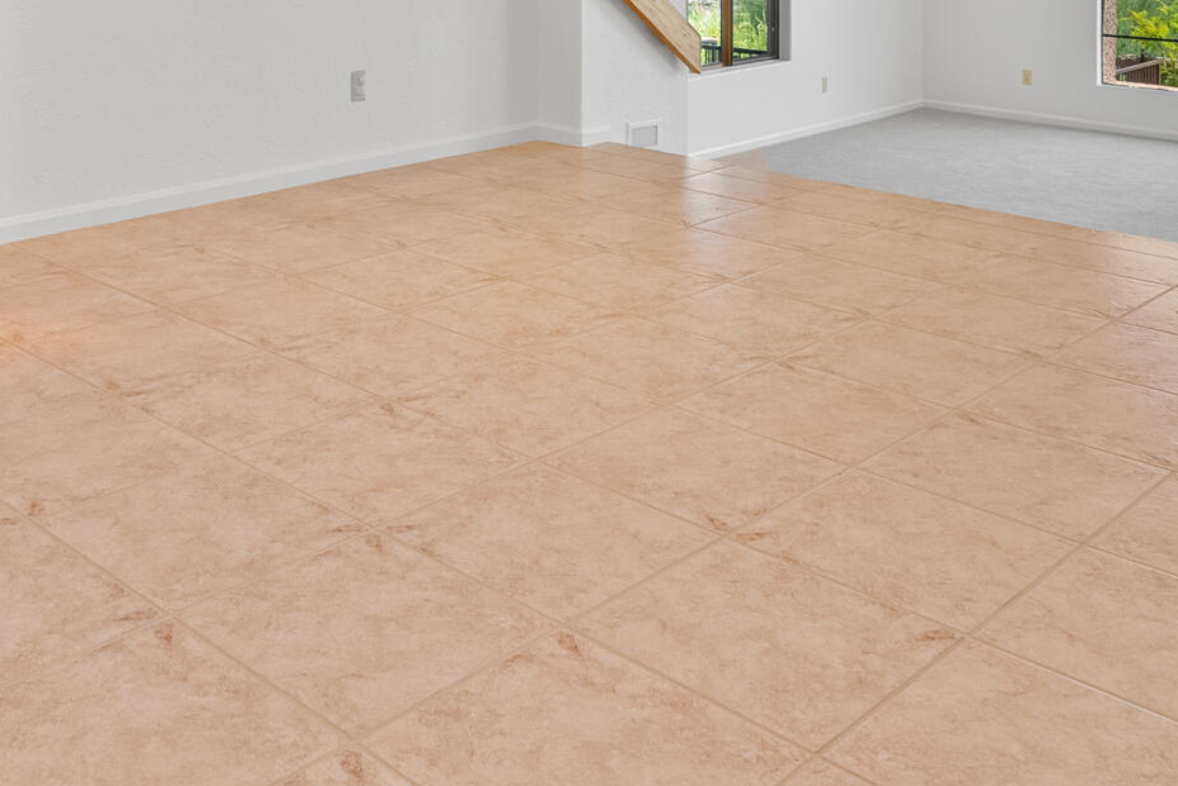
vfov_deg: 27.6
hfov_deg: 44.6
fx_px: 1408
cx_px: 379
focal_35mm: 43
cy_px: -148
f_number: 8
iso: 200
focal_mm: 16
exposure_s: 1/2.5
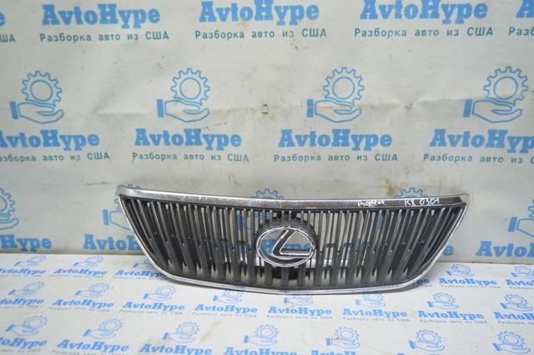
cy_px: 178
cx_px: 267
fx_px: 400
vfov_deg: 47.8
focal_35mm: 27
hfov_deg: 67.4
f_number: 3.5
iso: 400
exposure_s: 1/40
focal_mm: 18
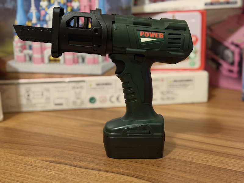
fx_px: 338
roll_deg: +0.4
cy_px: 92
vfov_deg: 30.3
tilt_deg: -13.4
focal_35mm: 48
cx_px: 122
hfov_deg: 39.7
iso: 640
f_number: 1.78
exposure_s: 1/25
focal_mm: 6.76
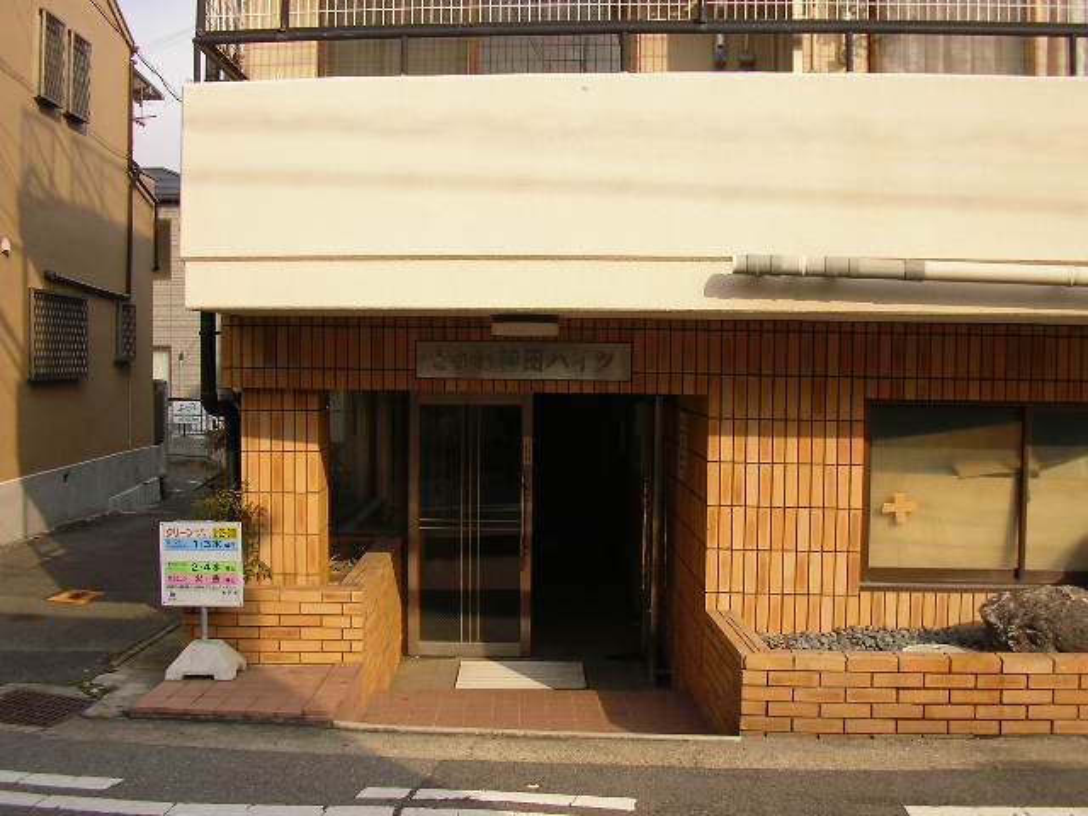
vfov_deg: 37.7
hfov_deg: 49.0
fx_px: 1194
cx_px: 544
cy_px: 408
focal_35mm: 38
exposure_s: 1/276
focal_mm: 5.8
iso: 50
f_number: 4.1
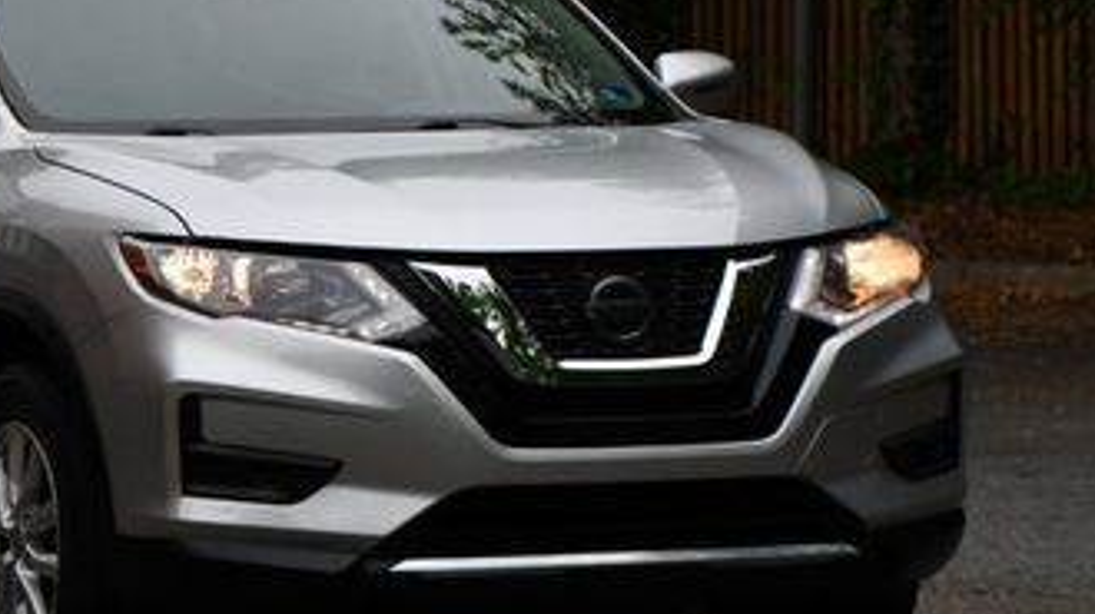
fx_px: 9023
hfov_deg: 6.9
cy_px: 100
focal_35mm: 311
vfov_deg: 3.9
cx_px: 219
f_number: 6.3
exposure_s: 1/250
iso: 200
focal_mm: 102
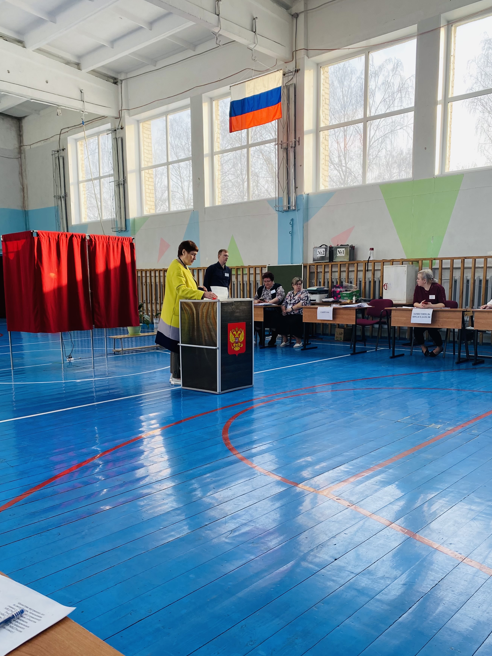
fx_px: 568
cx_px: 236
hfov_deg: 46.8
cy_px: 365
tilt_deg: -8.5
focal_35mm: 30
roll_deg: +0.8
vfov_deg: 59.8
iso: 32
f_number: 1.8
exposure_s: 1/195
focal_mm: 4.25
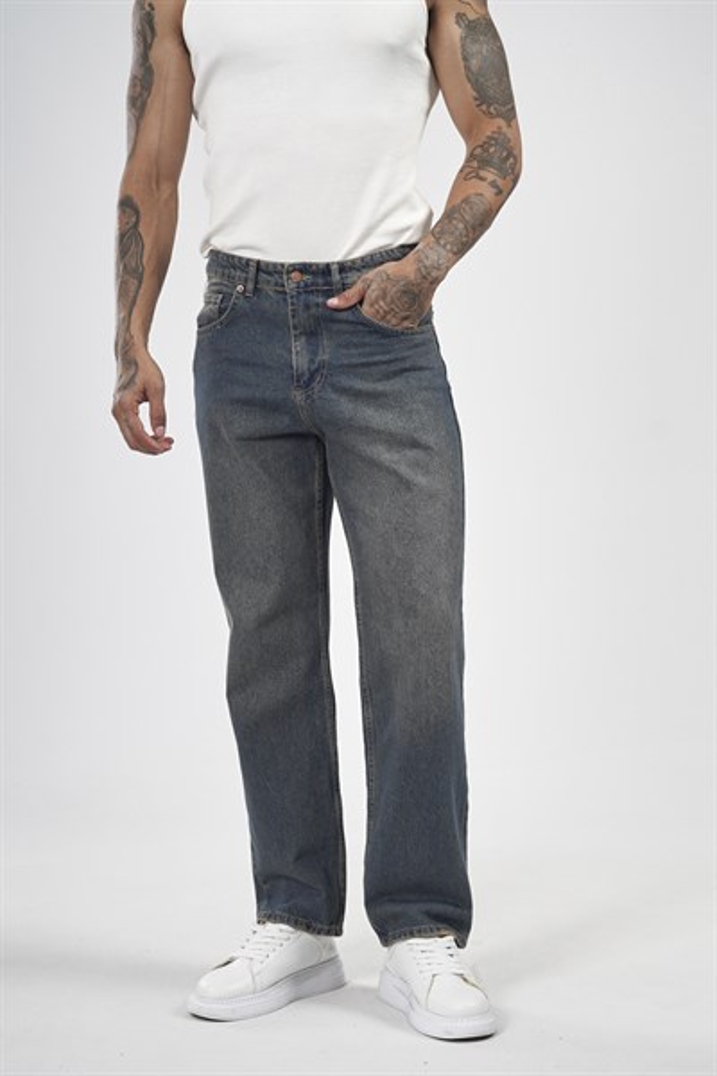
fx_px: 2240
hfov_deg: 18.2
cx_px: 358
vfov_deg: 27.0
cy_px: 538
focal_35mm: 75
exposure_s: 1/160
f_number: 6.3
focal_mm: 50
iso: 100
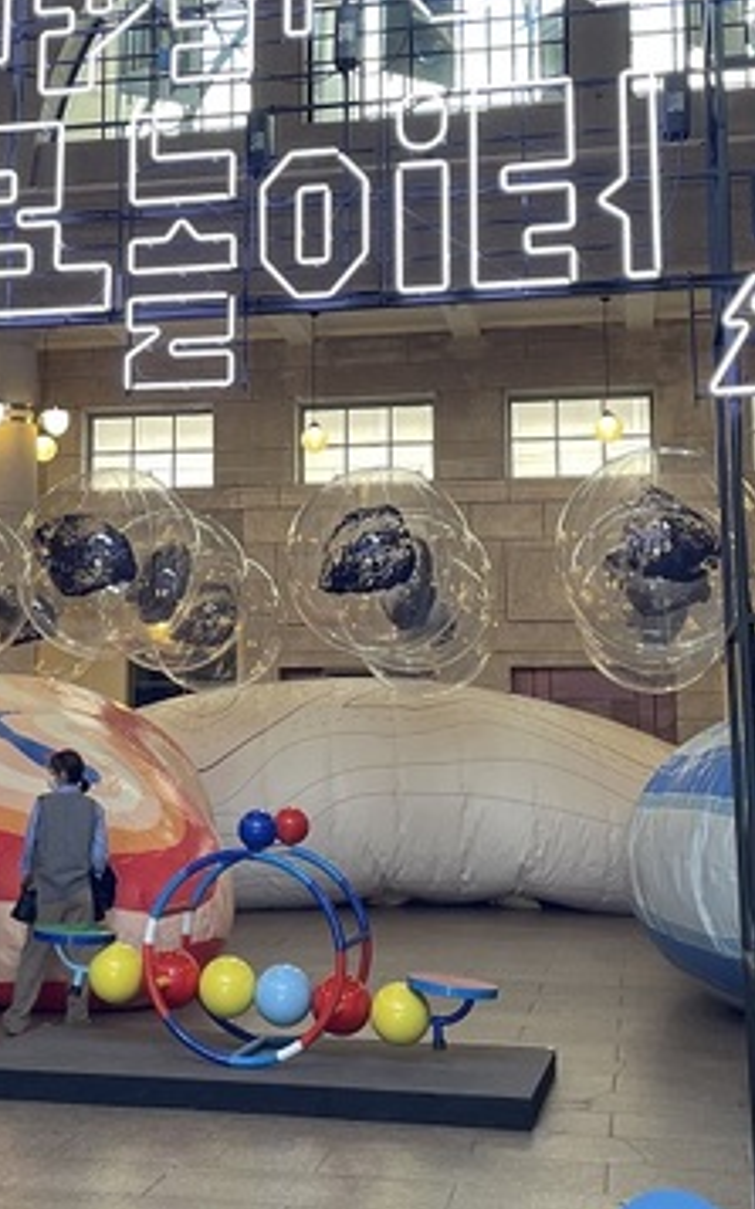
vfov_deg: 37.4
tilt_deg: +10.1
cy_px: 476
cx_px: 190
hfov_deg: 23.7
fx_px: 1778
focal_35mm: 54
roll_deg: -0.7
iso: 64
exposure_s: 1/60
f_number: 1.6
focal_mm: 4.2
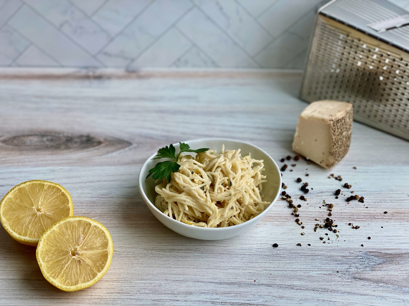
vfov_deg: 28.0
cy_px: 153
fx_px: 614
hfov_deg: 36.8
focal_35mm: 52
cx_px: 204
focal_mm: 6
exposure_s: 1/180
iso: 20
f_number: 2
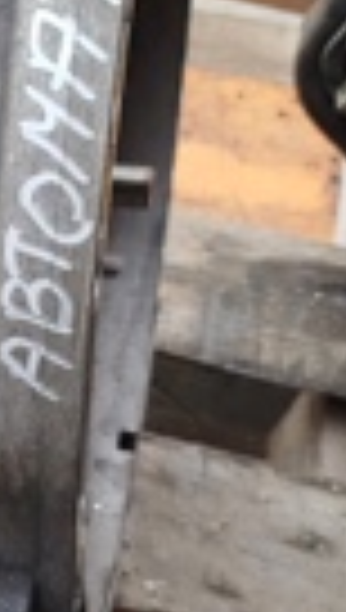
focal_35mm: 92
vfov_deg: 23.1
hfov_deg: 12.2
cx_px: -256
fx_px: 1493
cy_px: 320
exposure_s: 1/179
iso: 50
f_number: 1.7
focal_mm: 5.31
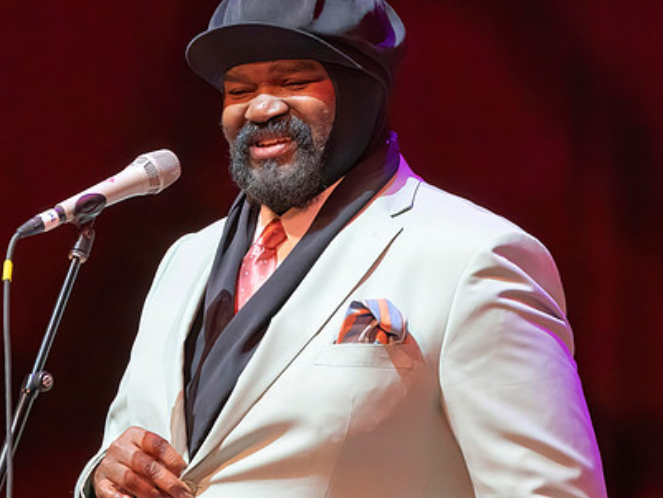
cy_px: 395
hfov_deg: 2.4
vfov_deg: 1.8
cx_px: 263
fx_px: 15921
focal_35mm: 831
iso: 5000
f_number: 5.6
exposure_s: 1/320
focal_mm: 348
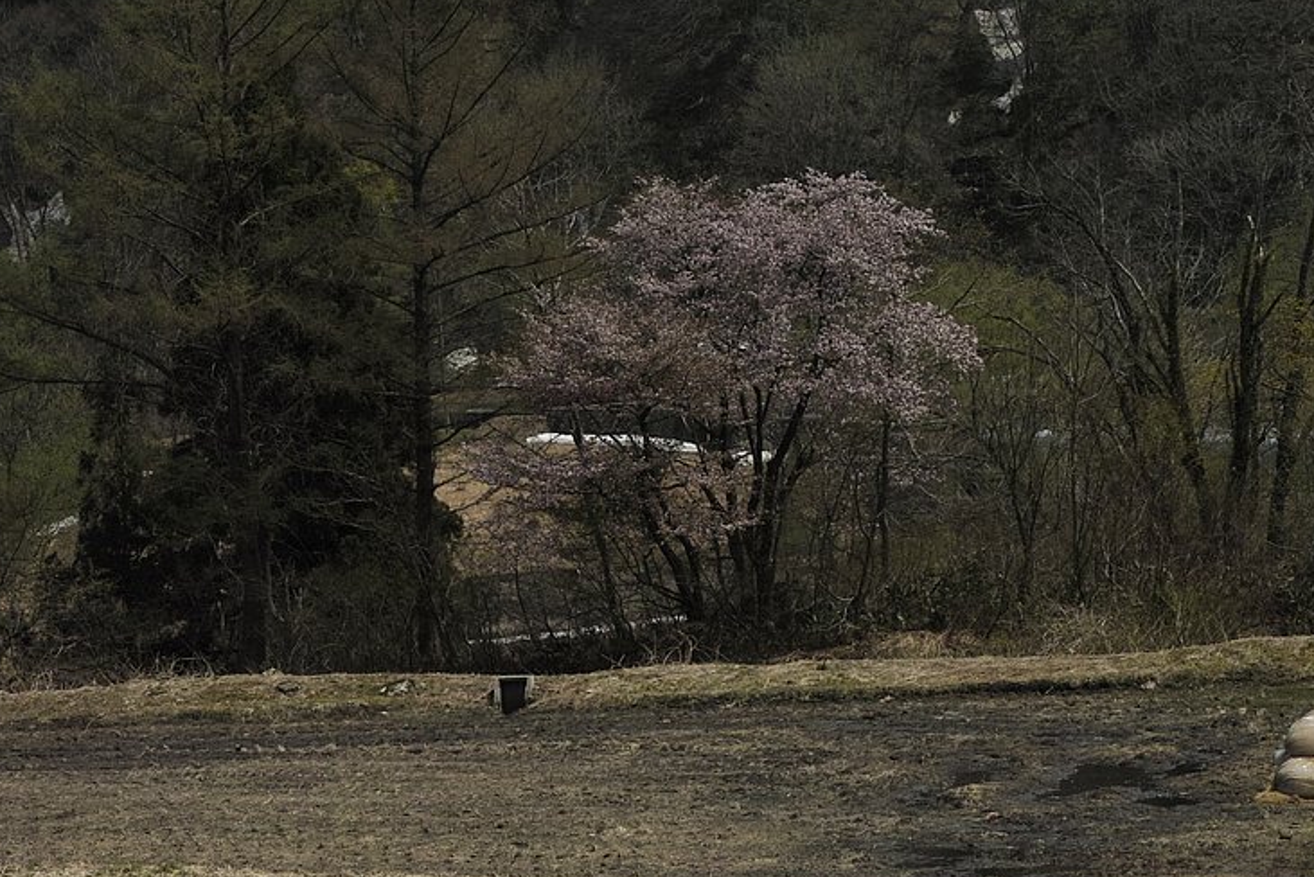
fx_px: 4601
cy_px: 860
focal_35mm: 126
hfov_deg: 15.9
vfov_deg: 10.8
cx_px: 0
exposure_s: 1/320
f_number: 10
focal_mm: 30
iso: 100
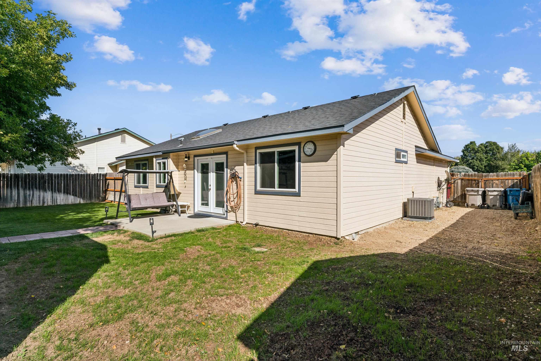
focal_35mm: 18
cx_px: 270
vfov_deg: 67.1
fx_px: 272
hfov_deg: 89.7
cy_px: 180
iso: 400
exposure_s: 1/400
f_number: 13
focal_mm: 18.1
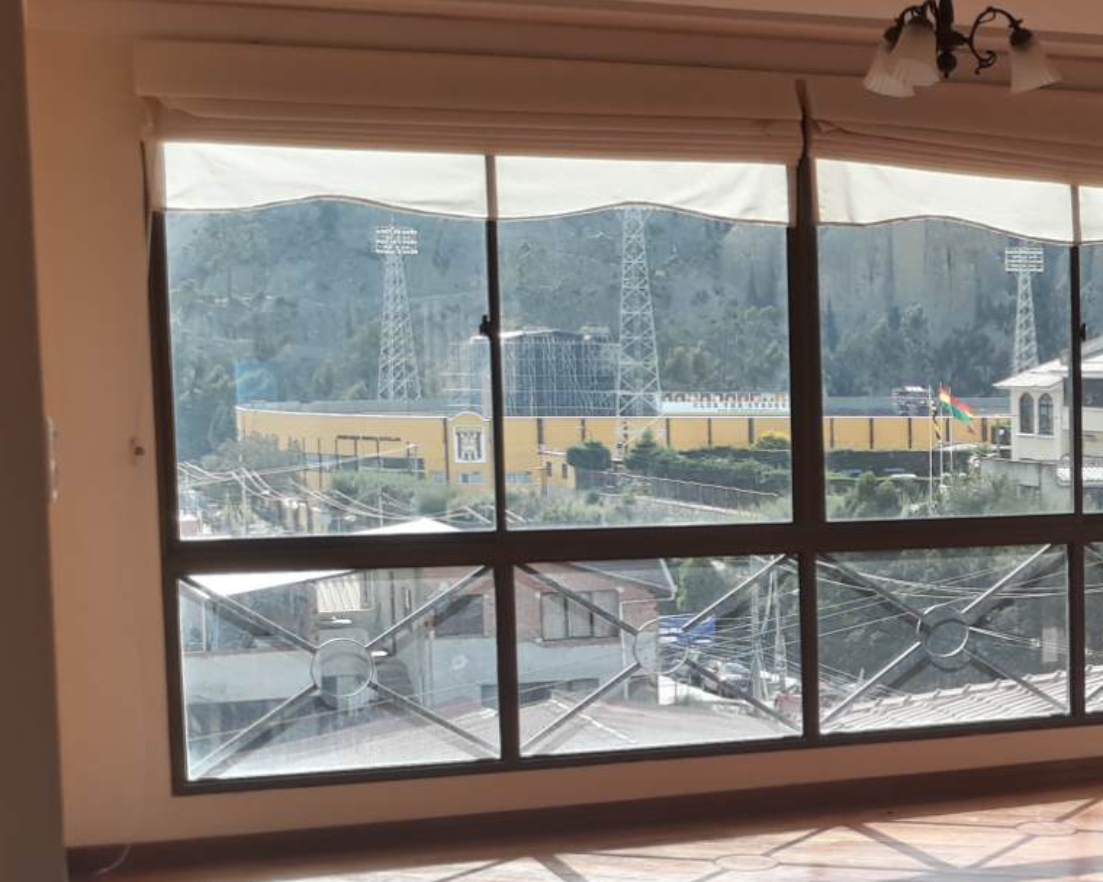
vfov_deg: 21.4
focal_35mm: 71
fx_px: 2318
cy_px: 625
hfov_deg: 24.5
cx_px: 1295
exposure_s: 1/241
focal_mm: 3.6
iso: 40
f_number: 1.9
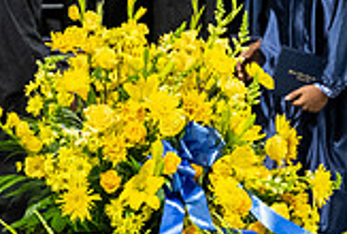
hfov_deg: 1.7
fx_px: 11581
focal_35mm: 1197
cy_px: 59
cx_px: 751
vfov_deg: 1.2
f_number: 4
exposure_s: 1/200
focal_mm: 190
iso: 2000
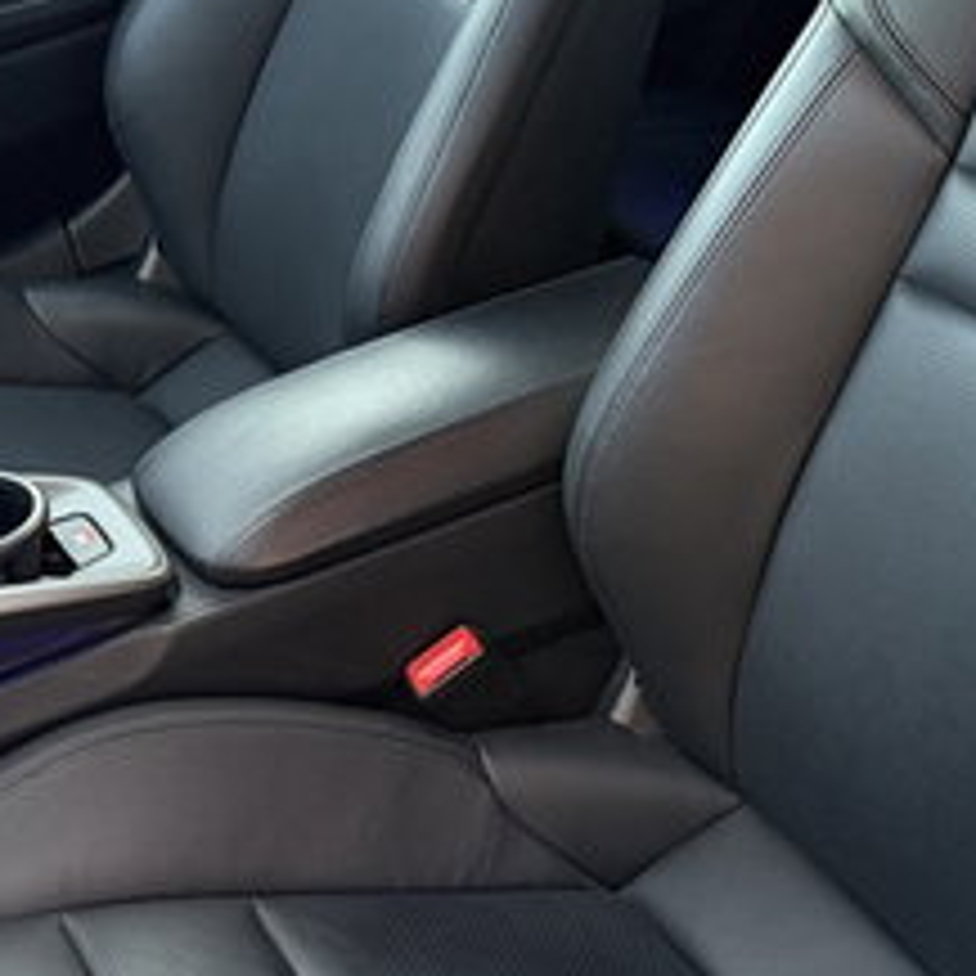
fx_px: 2392
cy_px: 373
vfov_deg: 23.0
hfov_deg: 23.1
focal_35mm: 75
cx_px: 526
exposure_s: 1/60
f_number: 1.78
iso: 320
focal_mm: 6.76
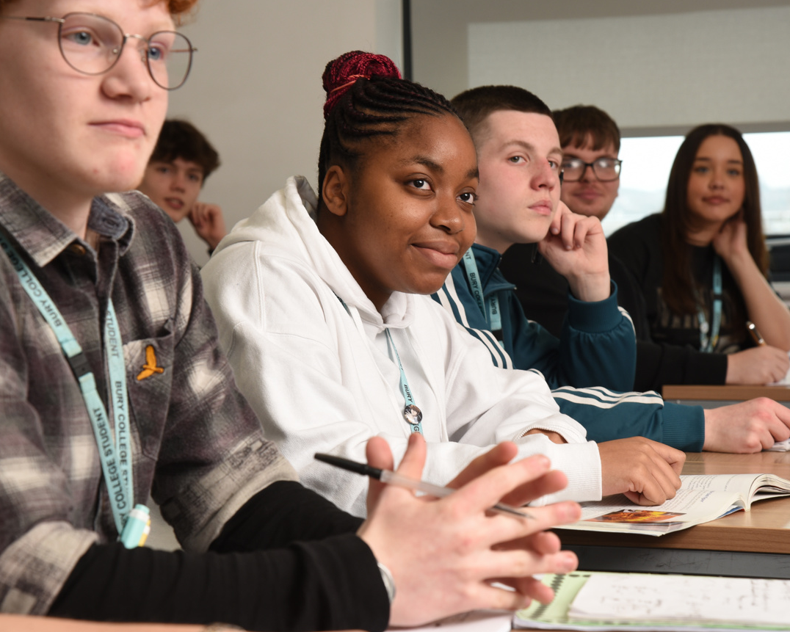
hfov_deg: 18.4
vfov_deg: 14.8
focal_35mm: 104
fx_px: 2432
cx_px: 430
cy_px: 315
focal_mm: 92
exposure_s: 1/100
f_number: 8
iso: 500
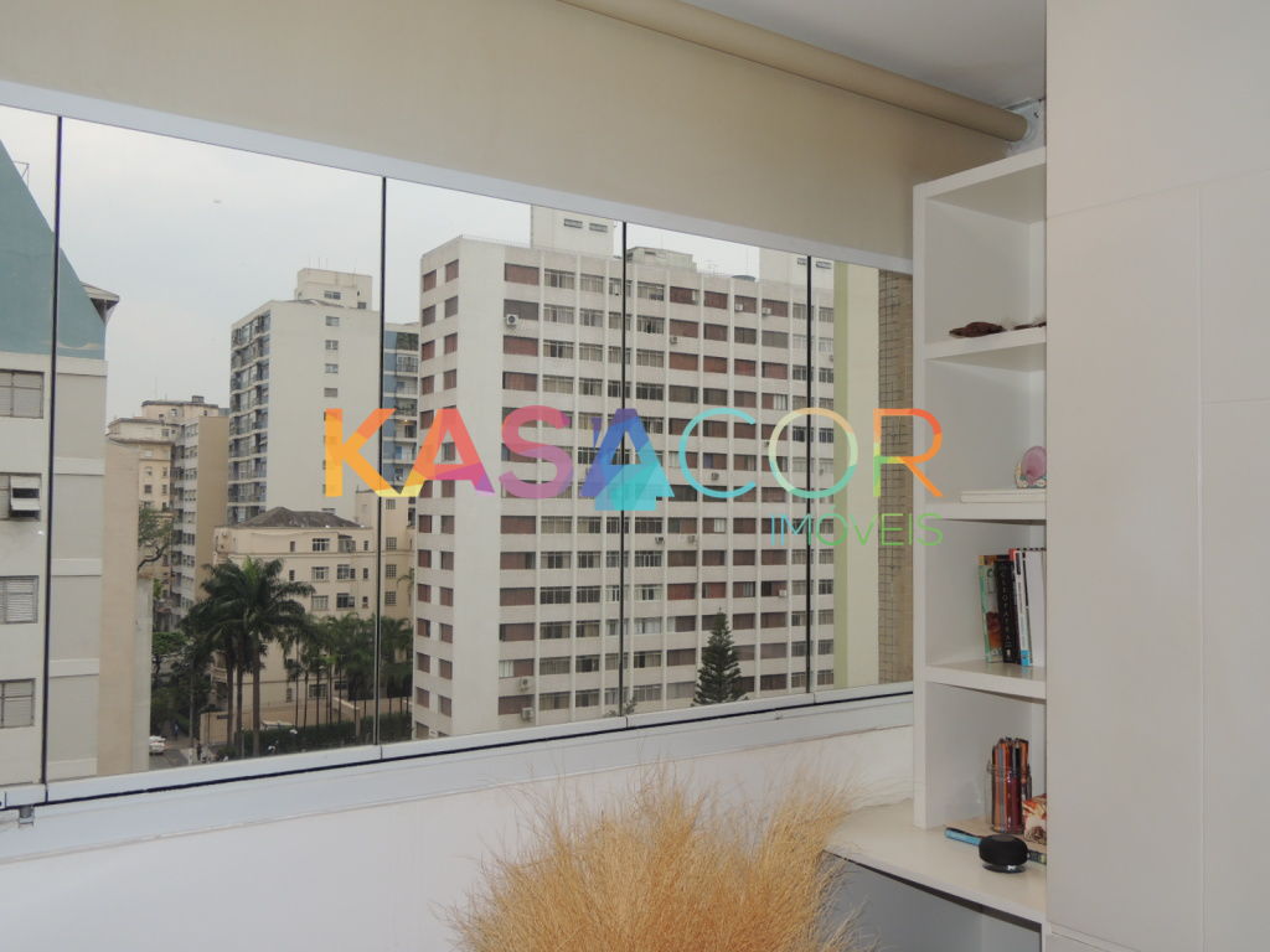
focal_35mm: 30
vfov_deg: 46.8
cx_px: 635
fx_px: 1101
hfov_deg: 60.0
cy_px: 476
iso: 100
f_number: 3.1
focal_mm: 5.3
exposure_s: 1/125
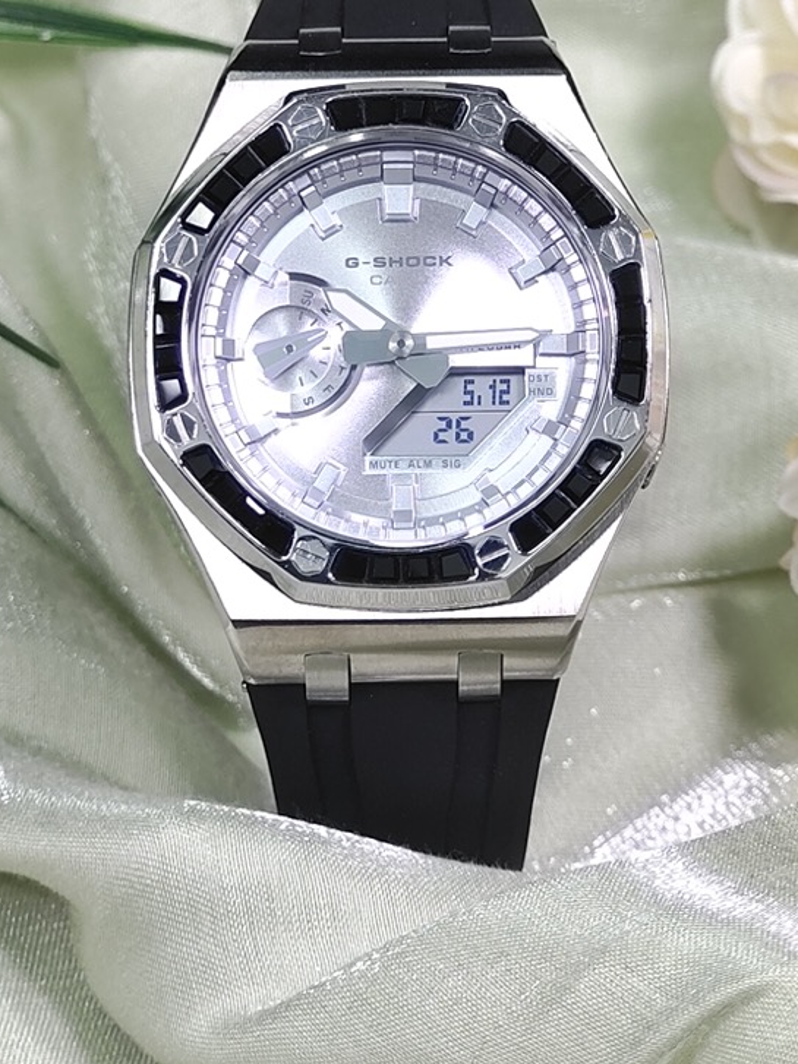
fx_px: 3382
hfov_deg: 13.5
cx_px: 388
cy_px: 398
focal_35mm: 110
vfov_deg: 17.9
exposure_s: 1/100
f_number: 2.08
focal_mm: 7.55
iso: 51
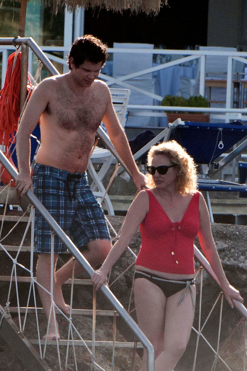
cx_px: 124
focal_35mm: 200
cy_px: 186
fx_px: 2058
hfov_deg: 6.9
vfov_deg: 10.3
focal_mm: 200
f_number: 11
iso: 1000
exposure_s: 1/500
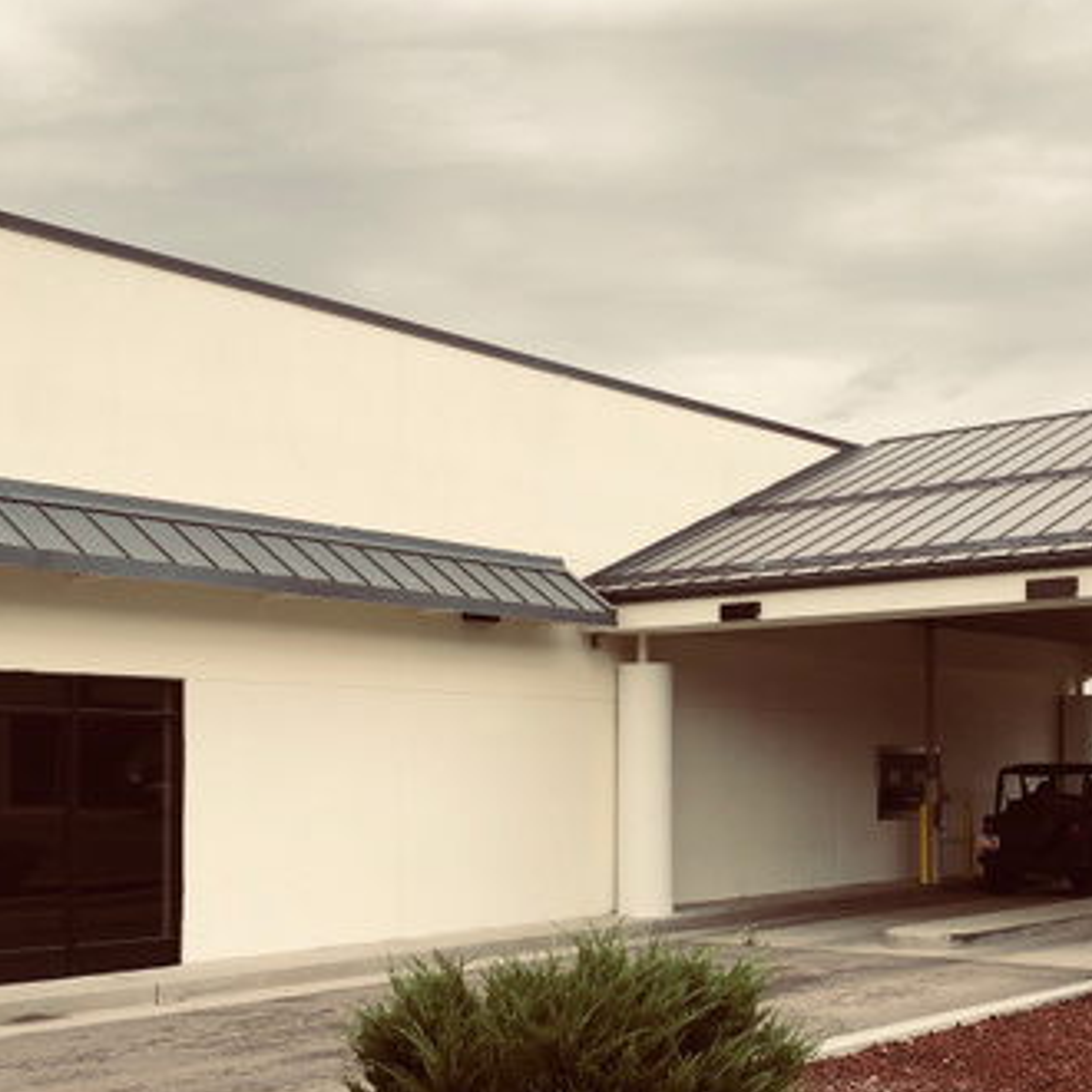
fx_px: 1713
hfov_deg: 35.2
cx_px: 682
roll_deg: -0.4
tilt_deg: +2.7
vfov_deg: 35.0
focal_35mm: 48
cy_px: 735
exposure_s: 1/393
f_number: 1.8
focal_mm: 4
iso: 20
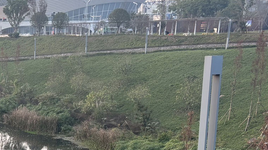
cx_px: -15
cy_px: 212
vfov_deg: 15.1
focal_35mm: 75
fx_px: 533
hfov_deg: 26.4
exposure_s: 1/199
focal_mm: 5.96
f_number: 1.6
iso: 40
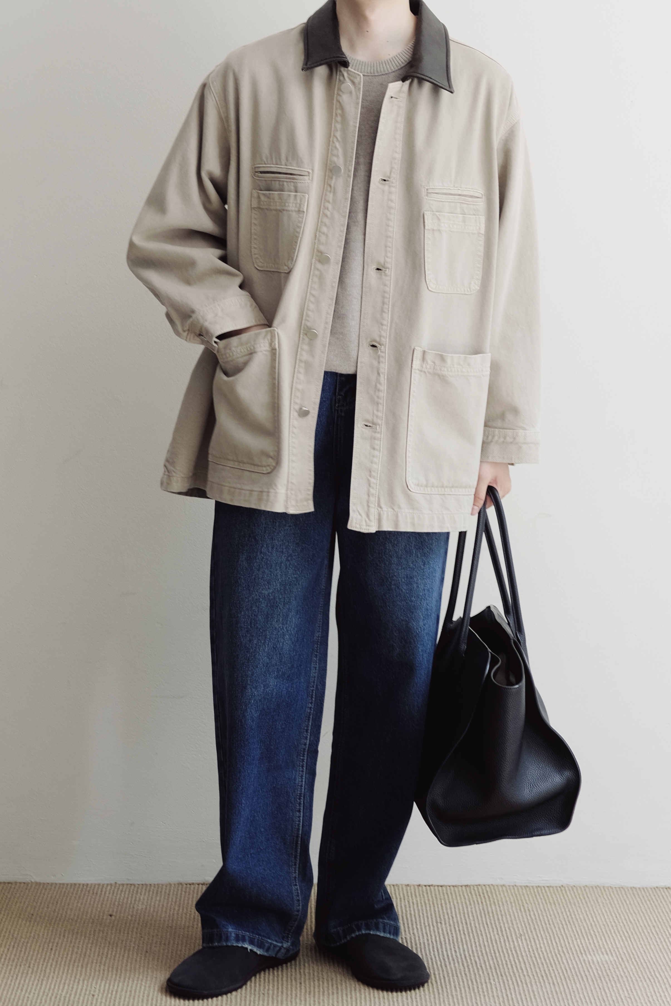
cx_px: 336
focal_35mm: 53
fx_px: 1482
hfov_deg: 25.5
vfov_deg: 37.5
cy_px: 503
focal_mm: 35
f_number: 2.5
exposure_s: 1/105
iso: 320
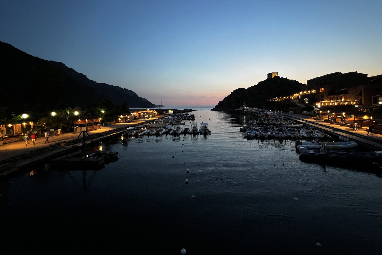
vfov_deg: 76.8
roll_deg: +1.2
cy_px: 108
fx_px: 159
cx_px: 211
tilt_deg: -1.2
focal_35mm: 15
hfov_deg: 100.0
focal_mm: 1.57
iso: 640
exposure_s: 1/50
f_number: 1.8
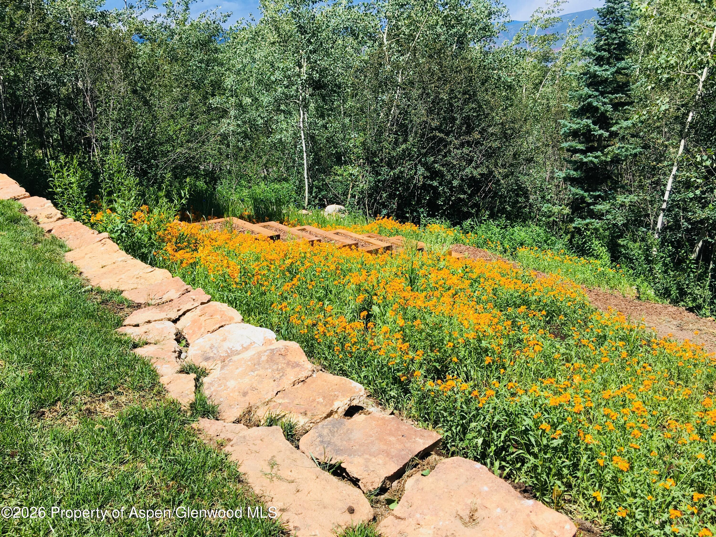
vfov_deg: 48.2
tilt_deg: -19.0
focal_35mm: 29
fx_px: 600
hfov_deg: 61.7
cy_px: 268
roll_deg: +0.5
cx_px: 358
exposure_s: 1/1479
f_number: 2.2
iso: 25
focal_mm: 4.15
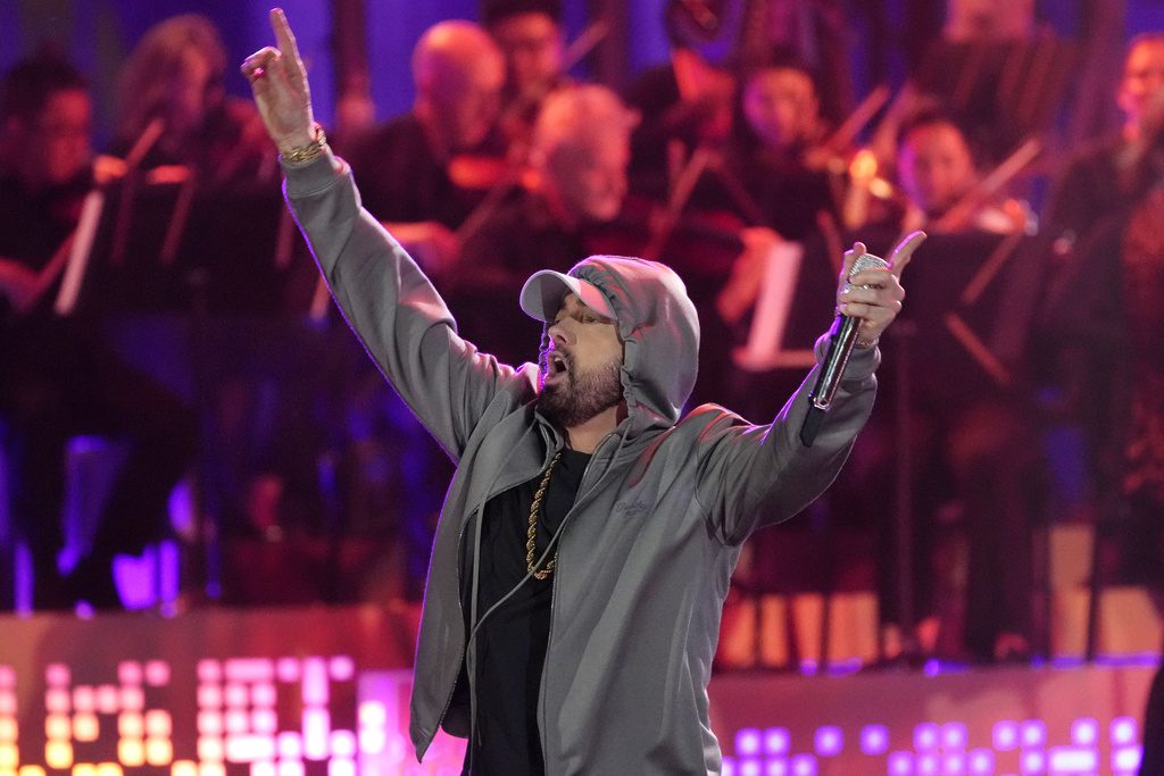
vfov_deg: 2.8
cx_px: 582
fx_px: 16006
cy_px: 388
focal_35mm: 495
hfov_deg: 4.2
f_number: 5.6
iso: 5000
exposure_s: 1/500
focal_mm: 330
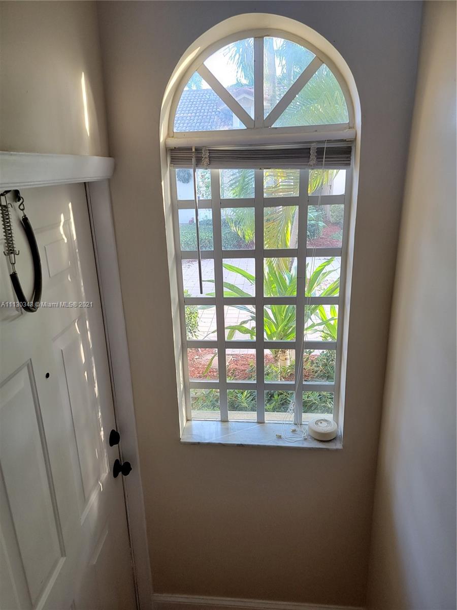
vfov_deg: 71.6
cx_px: 228
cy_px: 305
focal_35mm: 24
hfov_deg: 56.8
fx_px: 422
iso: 200
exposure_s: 1/120
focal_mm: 6.7
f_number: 1.8
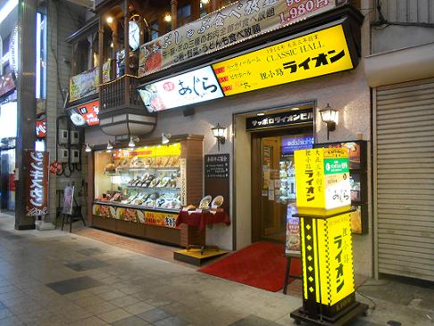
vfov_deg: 53.1
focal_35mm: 26
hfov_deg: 67.3
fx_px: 326
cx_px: 217
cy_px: 163
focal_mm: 4.6
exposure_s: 1/30
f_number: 3.2
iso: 250
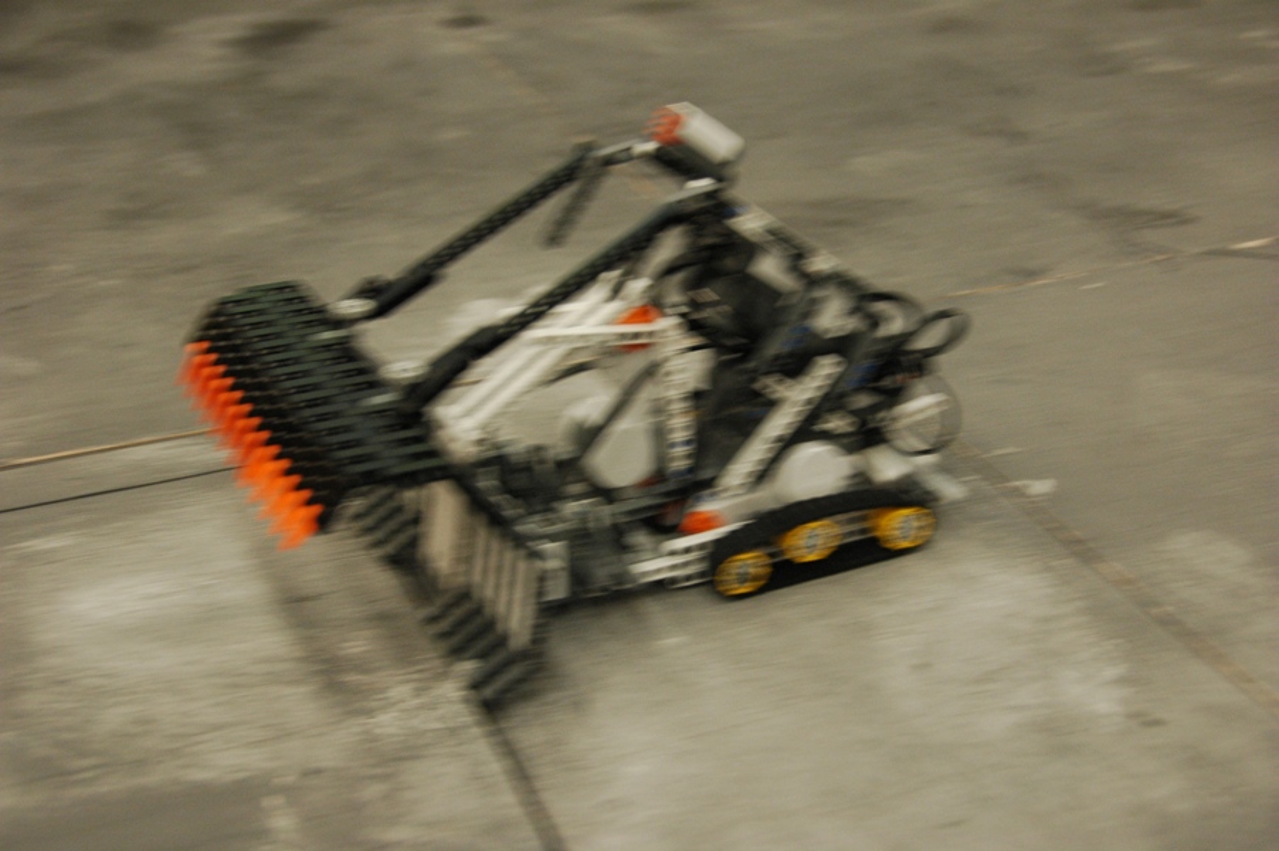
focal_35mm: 52
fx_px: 1864
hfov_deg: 37.9
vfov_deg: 25.7
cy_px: 426
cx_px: 640
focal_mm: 35
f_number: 4.2
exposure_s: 1/13
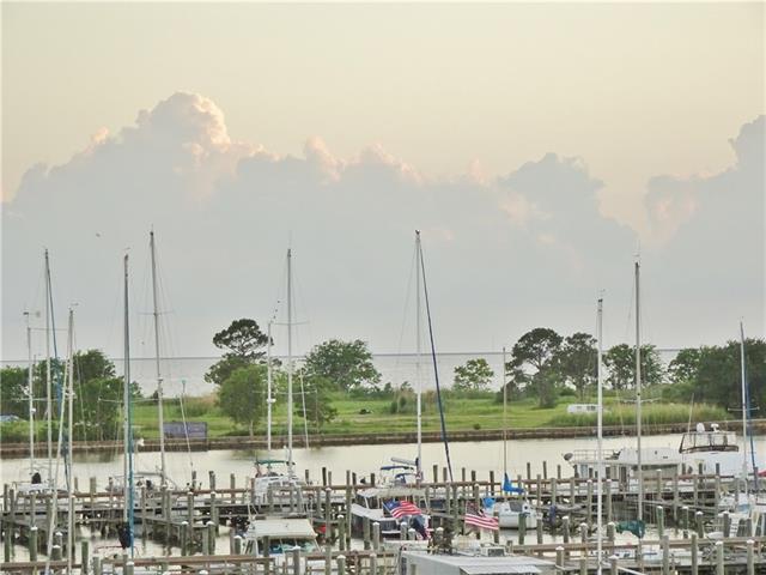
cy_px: 288
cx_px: 383
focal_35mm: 146
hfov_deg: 13.5
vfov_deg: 10.2
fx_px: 3231
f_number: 5.6
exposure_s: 1/160
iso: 250
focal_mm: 24.99
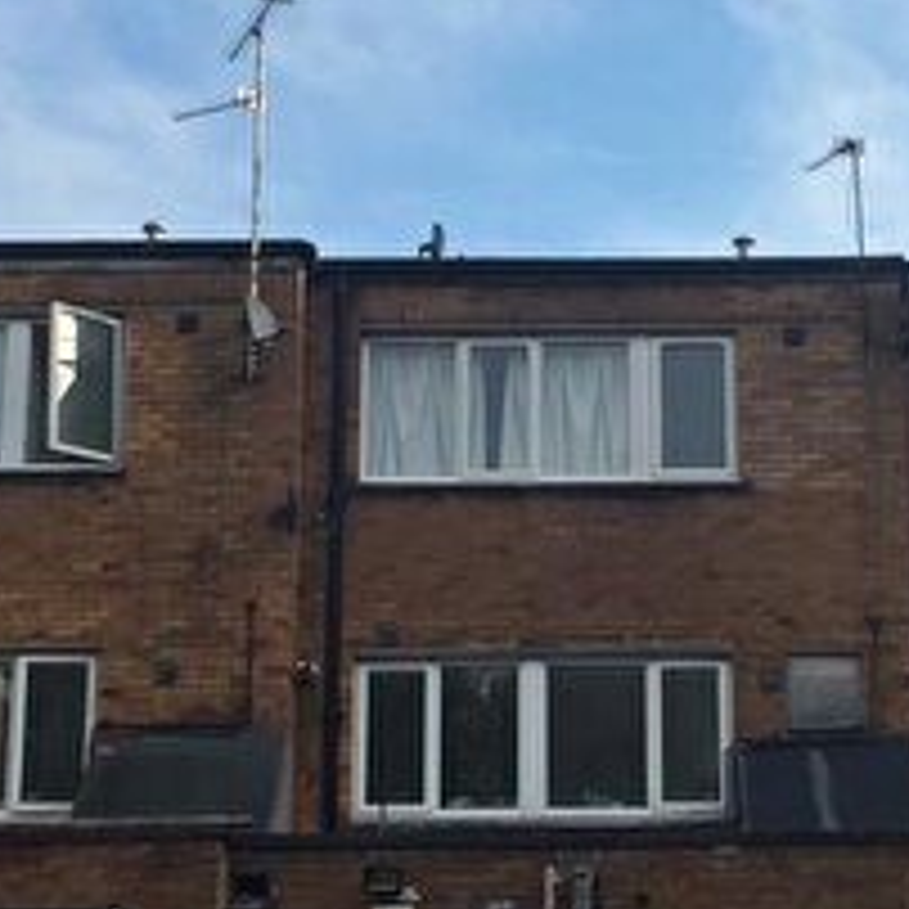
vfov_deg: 19.5
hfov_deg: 19.4
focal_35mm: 89
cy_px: 362
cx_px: 639
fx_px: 2644
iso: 32
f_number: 2.2
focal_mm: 4.15
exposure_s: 1/1199
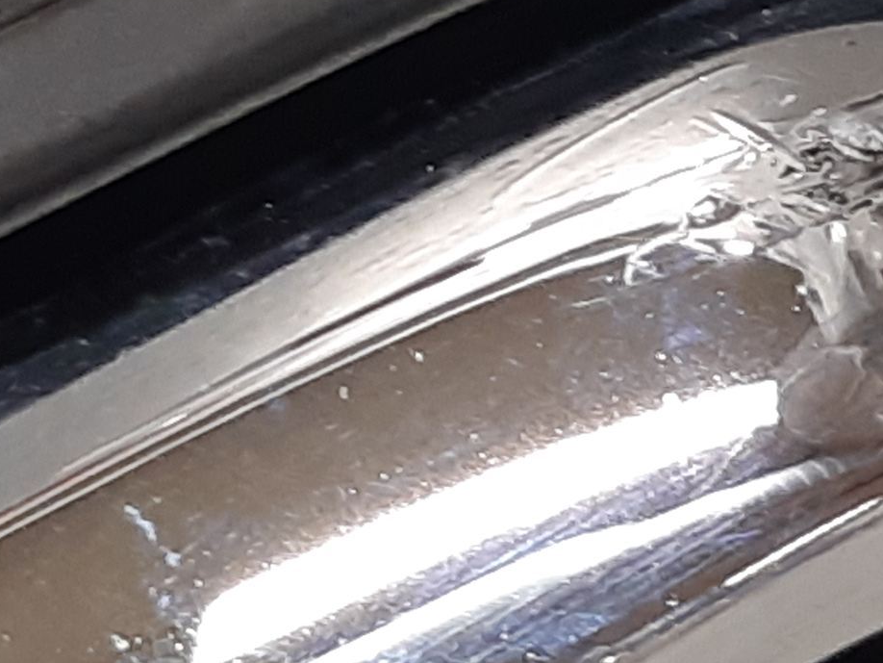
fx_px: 1480
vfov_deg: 24.9
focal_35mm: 58
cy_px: 140
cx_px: 593
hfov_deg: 32.9
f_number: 1.7
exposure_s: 1/50
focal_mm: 3.93
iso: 100
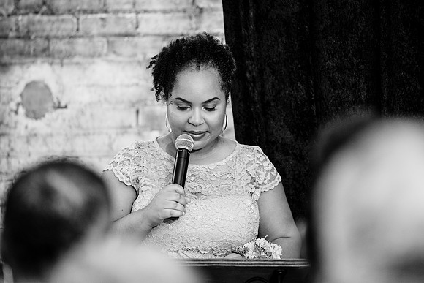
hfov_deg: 10.0
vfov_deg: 6.7
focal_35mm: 205
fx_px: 2416
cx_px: 239
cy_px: 127
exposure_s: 1/100
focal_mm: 182
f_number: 2.8
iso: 2000
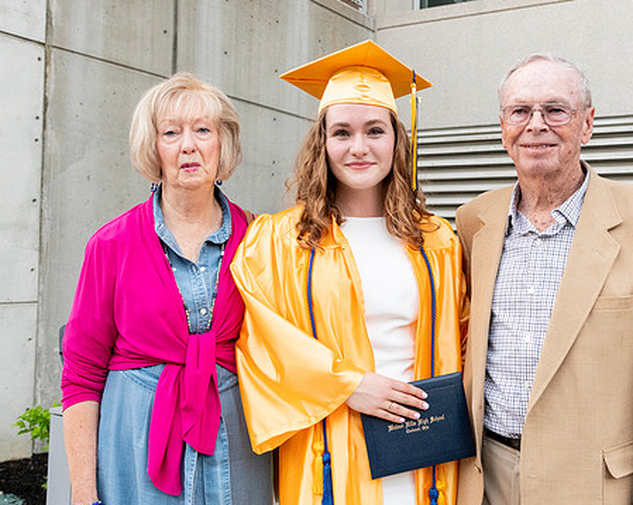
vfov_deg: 34.8
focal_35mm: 43
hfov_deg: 42.7
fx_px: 805
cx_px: 391
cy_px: 249
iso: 2000
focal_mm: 28
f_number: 4
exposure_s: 1/100
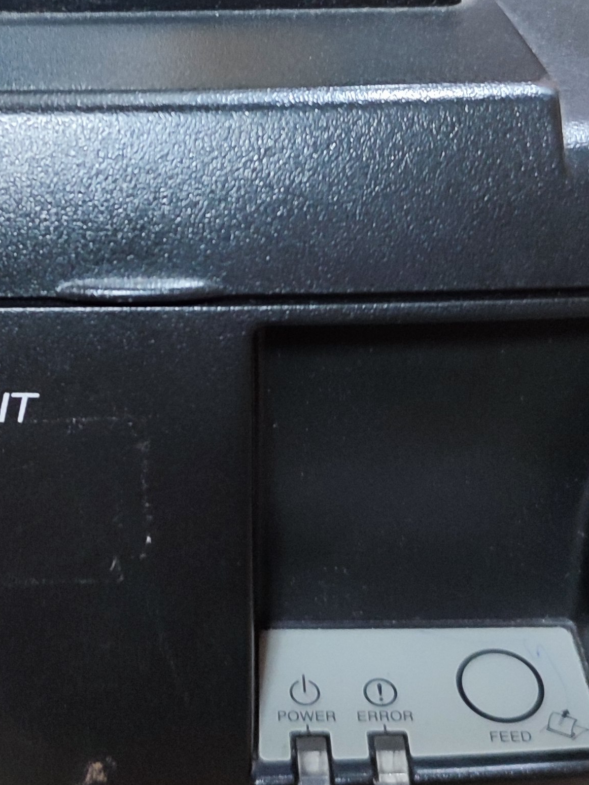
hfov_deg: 23.4
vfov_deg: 30.6
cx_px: 146
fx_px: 1407
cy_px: 183
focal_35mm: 62
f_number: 1.89
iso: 1200
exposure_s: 1/17
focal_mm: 5.89
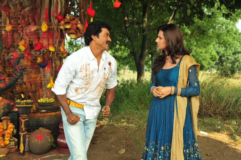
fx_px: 375
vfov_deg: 24.2
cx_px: 120
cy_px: 80
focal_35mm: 56
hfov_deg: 35.7
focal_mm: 56
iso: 500
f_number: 6.3
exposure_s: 1/500
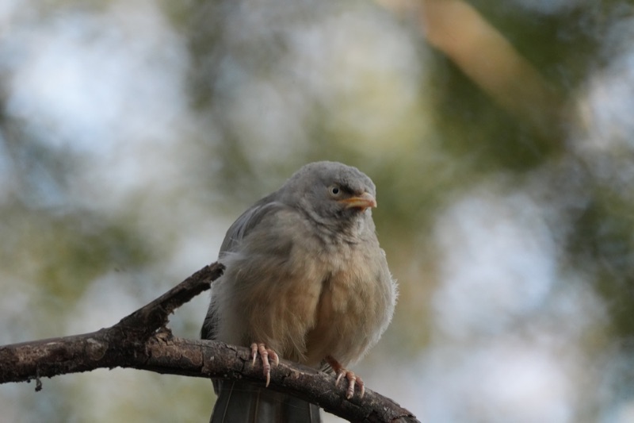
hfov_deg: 2.3
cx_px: 317
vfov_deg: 1.5
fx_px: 15846
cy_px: 212
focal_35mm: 900
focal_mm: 600
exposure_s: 1/500
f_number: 6.3
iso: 4000
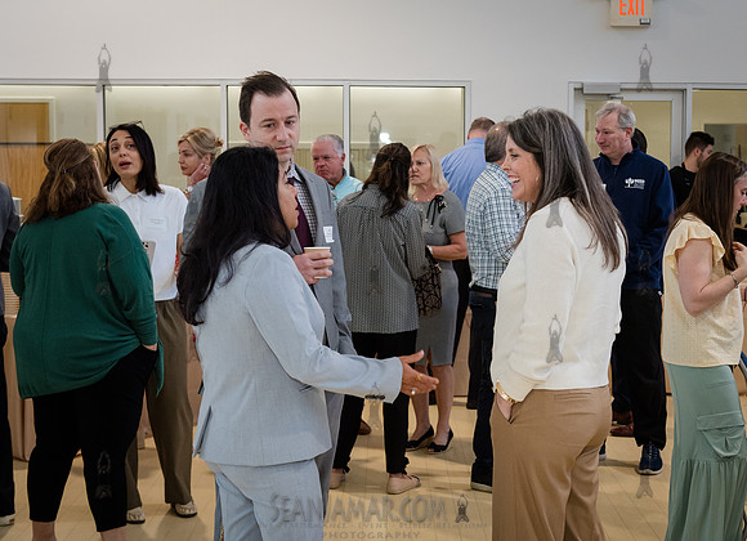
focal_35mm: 61
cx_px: 455
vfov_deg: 23.3
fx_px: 1311
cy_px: 281
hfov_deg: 31.7
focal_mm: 50
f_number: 4.5
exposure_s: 1/250
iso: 2500
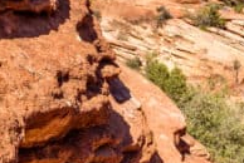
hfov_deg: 25.6
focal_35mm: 79
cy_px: -57
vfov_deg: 16.3
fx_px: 536
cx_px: 140
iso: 200
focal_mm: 10
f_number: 8
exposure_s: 1/100
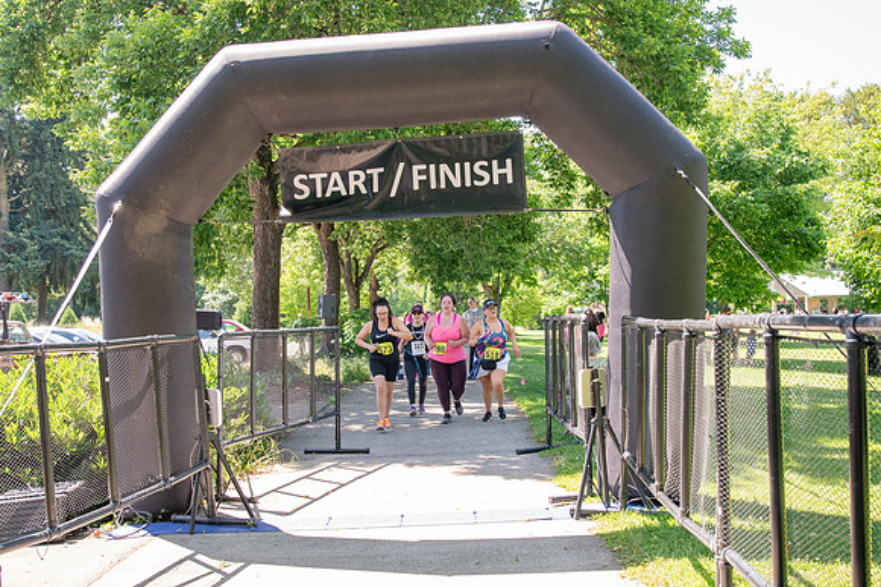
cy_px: 294
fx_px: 880
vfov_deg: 36.8
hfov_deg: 53.2
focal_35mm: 36
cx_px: 440
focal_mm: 24
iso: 500
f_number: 4
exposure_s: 1/400
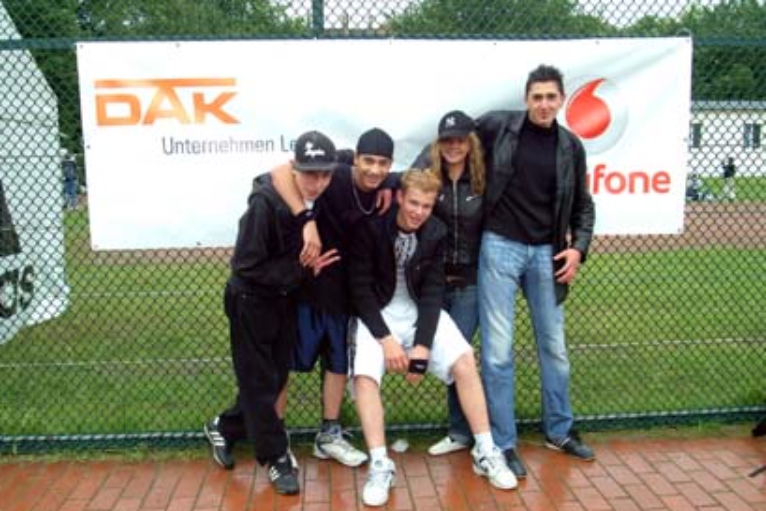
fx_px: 702
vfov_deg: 40.0
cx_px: 378
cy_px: 266
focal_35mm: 33
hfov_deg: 57.2
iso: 400
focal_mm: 20
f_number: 8
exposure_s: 1/250
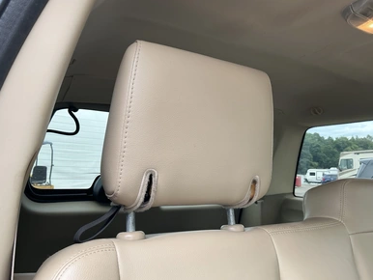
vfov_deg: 48.3
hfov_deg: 61.6
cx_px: 182
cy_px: 144
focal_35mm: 29
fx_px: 313
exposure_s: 1/122
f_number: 1.8
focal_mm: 3
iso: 32
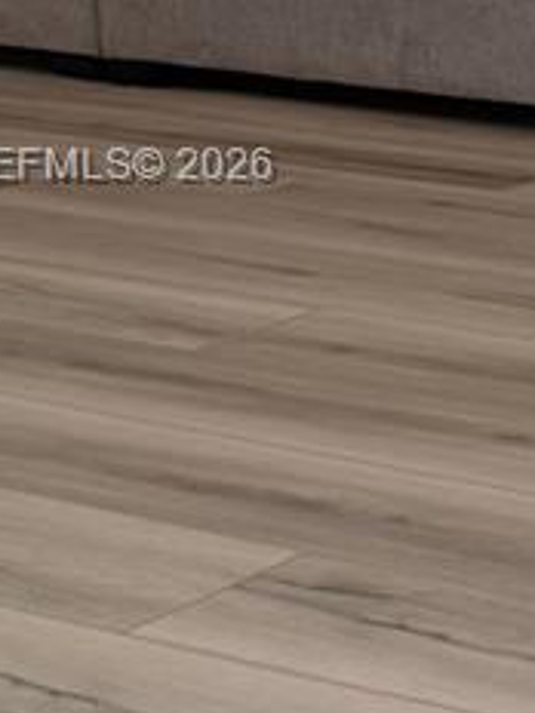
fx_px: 2555
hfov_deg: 10.9
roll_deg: -1.7
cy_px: 169
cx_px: 1088
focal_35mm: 124
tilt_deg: -10.7
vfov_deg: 15.8
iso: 200
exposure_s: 1/230
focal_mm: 6.76
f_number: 1.78
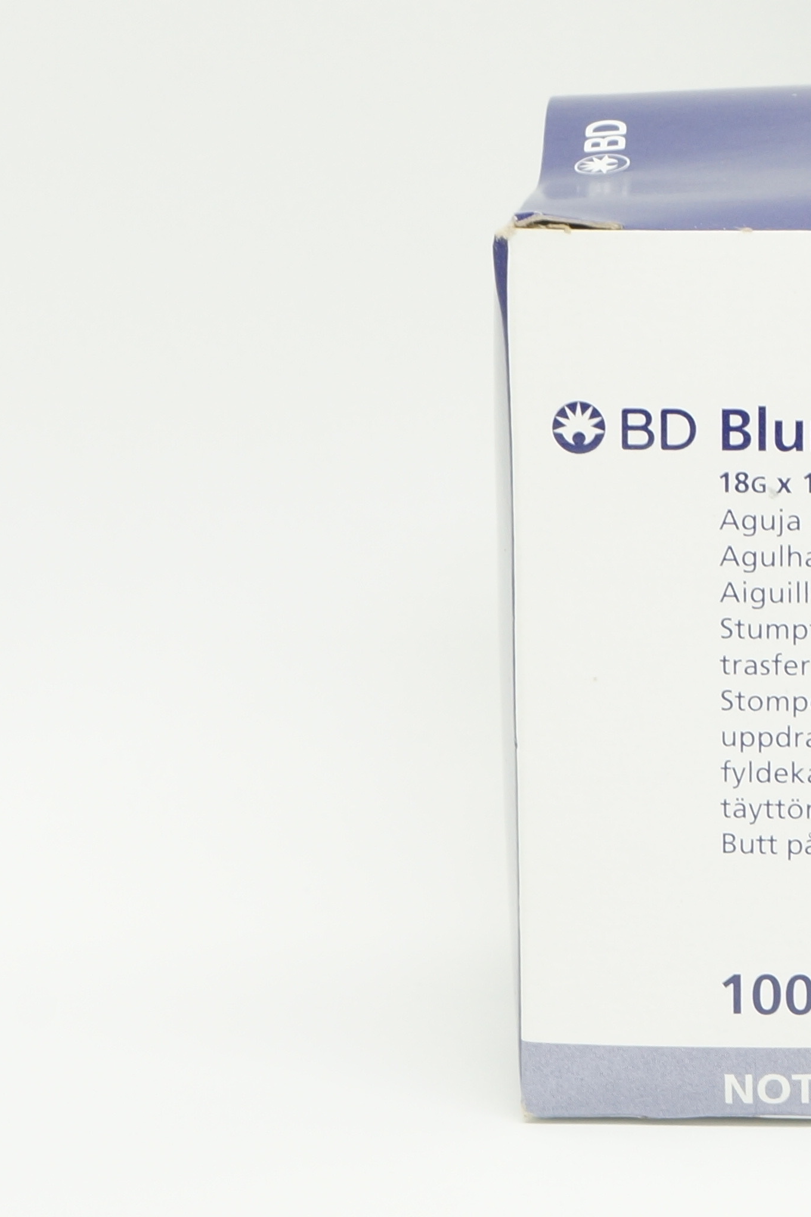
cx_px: 1047
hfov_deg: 8.2
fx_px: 5609
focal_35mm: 166
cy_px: 625
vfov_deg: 12.4
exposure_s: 1/15
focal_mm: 46
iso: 400
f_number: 10
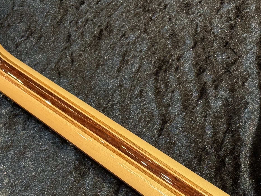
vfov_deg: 14.2
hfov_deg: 18.9
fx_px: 784
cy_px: 149
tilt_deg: -57.8
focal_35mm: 104
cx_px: 128
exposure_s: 1/40
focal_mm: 6.76
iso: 250
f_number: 1.78
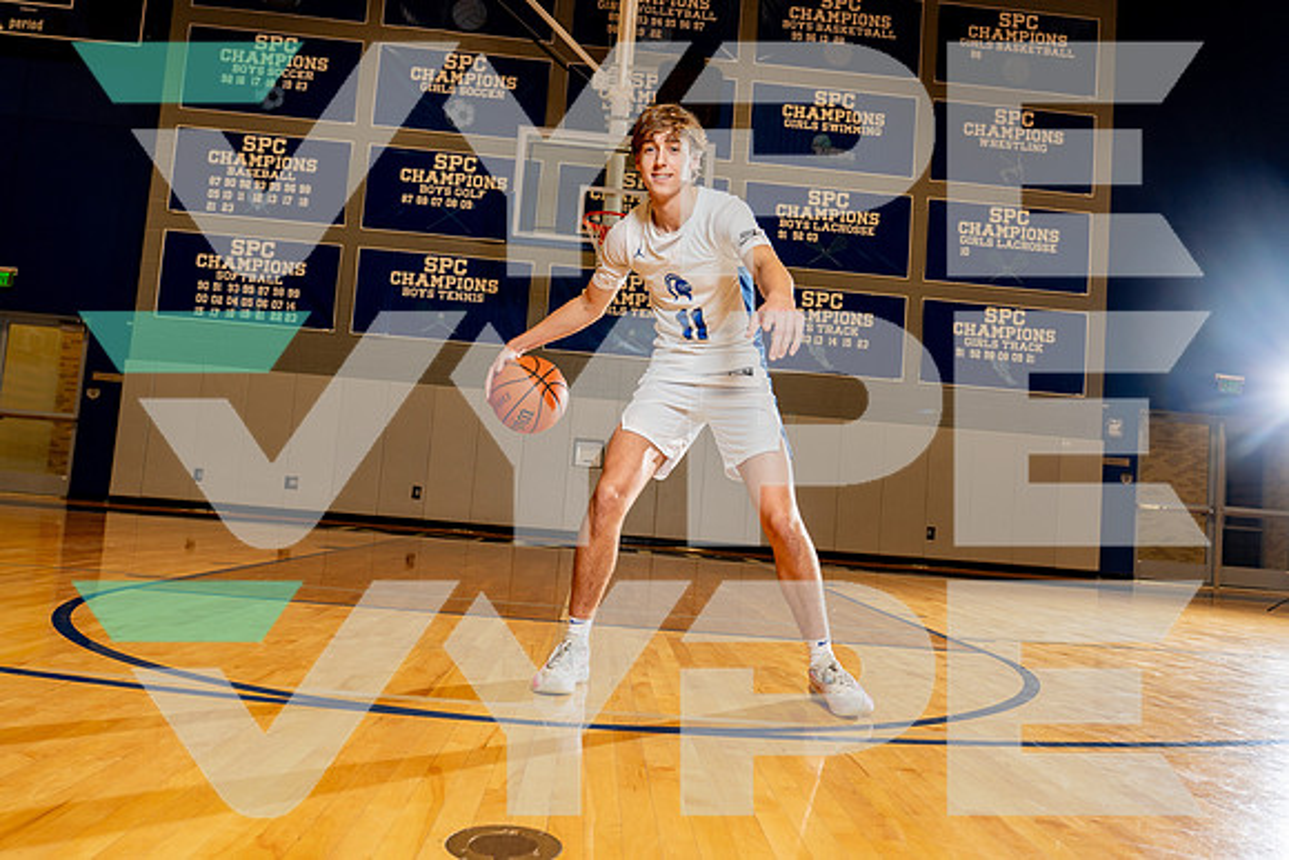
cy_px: 430
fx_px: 967
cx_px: 644
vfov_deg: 48.0
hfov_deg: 67.4
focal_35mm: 27
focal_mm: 27
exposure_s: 1/250
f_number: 4
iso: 250
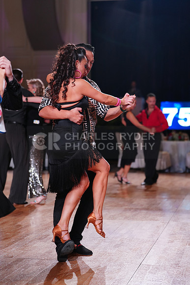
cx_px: 95
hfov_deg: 17.5
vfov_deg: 26.0
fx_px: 617
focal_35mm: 78
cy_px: 142
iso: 1000
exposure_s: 1/400
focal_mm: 78
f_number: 2.8
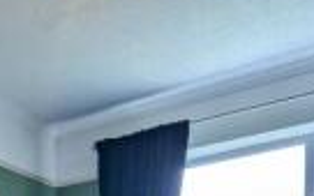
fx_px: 505
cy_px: 359
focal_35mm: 59
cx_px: -39
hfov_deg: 30.5
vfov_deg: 17.5
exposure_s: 1/50
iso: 77
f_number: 2.2
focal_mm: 1.95
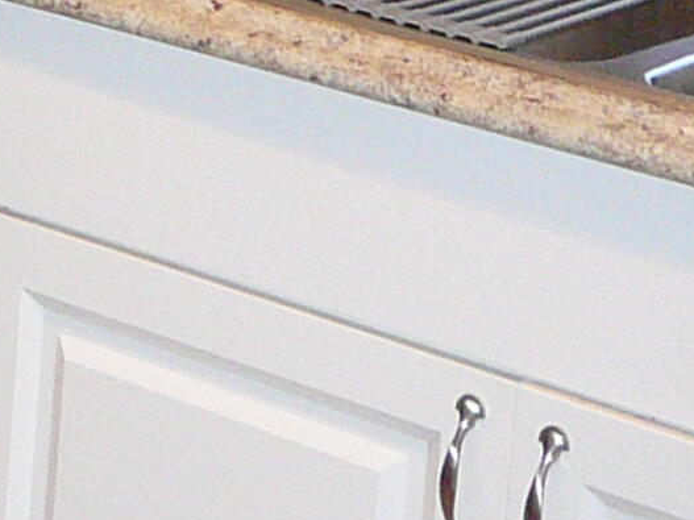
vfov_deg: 8.4
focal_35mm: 170
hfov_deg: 10.3
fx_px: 3407
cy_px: -400
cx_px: -873
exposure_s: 1/30
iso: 250
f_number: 2.8
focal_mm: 5.2
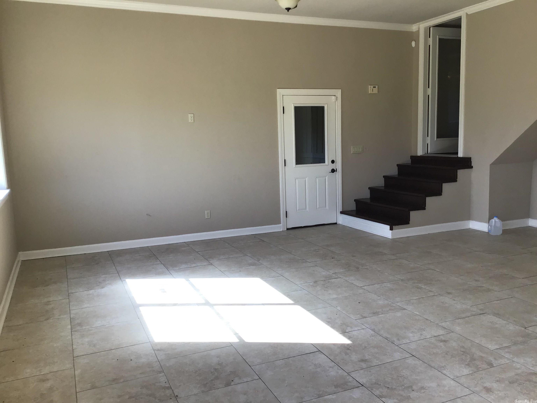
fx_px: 481
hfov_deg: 58.4
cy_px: 202
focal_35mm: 31
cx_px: 268
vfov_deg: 45.4
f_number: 2.4
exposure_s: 1/120
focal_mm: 3.3
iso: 32
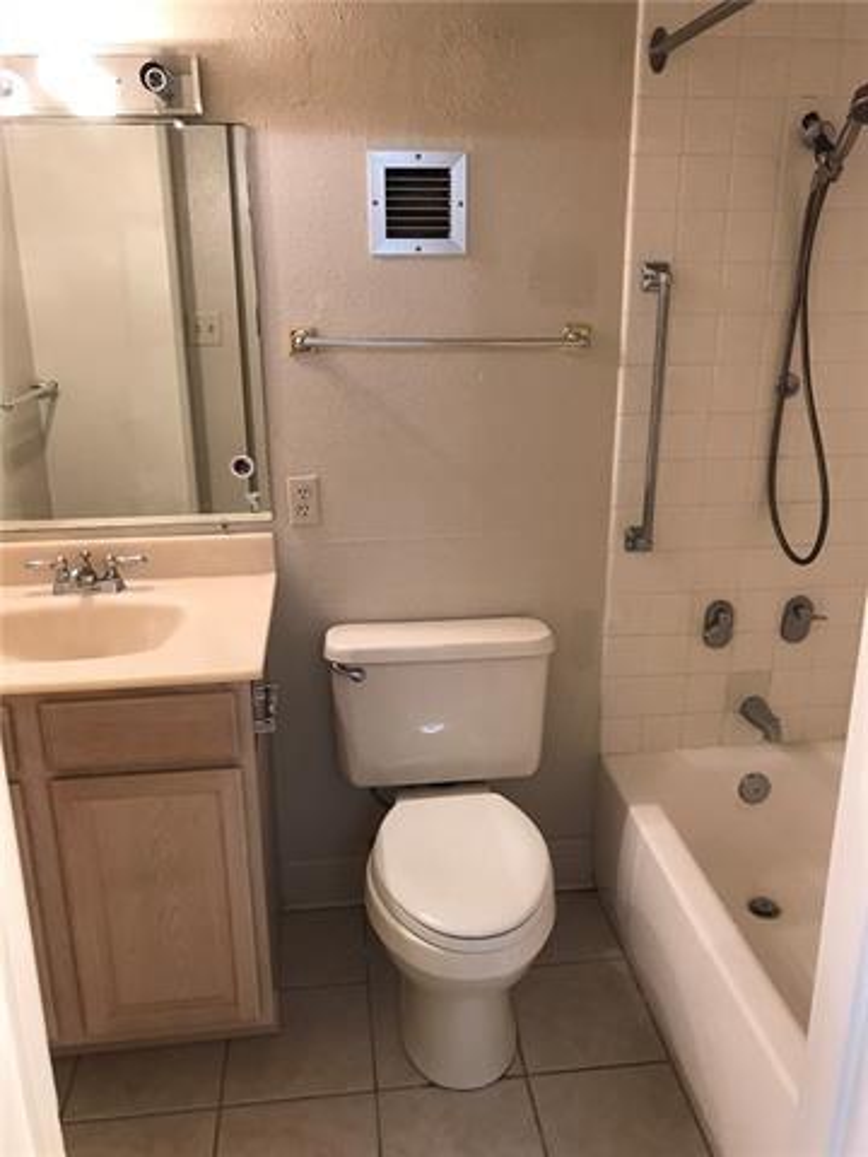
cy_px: 578
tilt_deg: -16.4
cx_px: 434
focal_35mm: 28
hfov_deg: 49.7
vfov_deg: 63.4
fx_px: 936
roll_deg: +0.5
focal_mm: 3.99
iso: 40
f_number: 1.8
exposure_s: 1/17
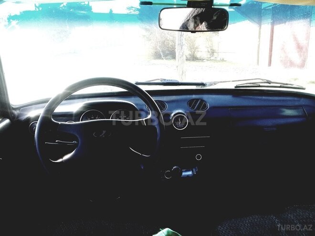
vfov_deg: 45.4
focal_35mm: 31
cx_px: 158
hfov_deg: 58.4
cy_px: 118
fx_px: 282
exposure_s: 1/100
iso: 50
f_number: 2.2
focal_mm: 3.3
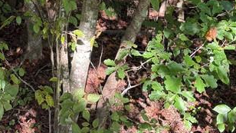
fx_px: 544
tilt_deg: -9.7
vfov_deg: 13.2
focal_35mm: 87
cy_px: -64
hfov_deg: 23.1
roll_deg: -0.1
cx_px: -20
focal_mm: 6.76
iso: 100
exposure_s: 1/187
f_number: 1.78
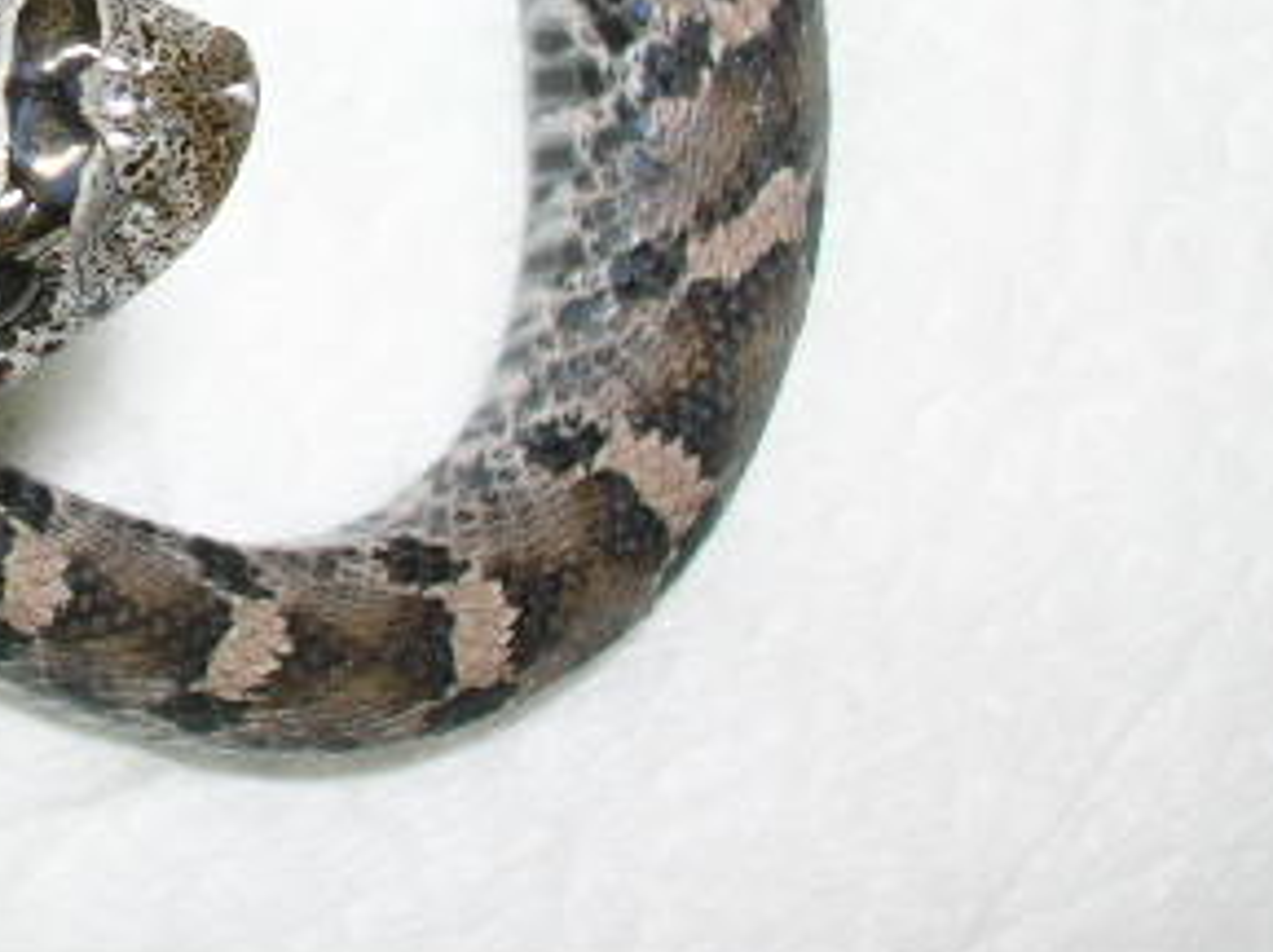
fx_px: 3746
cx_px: -70
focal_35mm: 102
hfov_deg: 18.7
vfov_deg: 14.2
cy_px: -79
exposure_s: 1/60.1
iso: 50
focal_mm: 7.7
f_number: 5.4
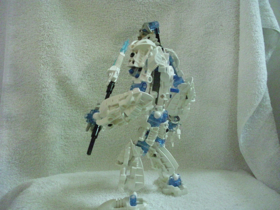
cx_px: 140
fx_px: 307
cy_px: 105
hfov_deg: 49.0
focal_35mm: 38
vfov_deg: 37.7
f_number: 3.1
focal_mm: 6.3
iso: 1600
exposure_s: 1/33
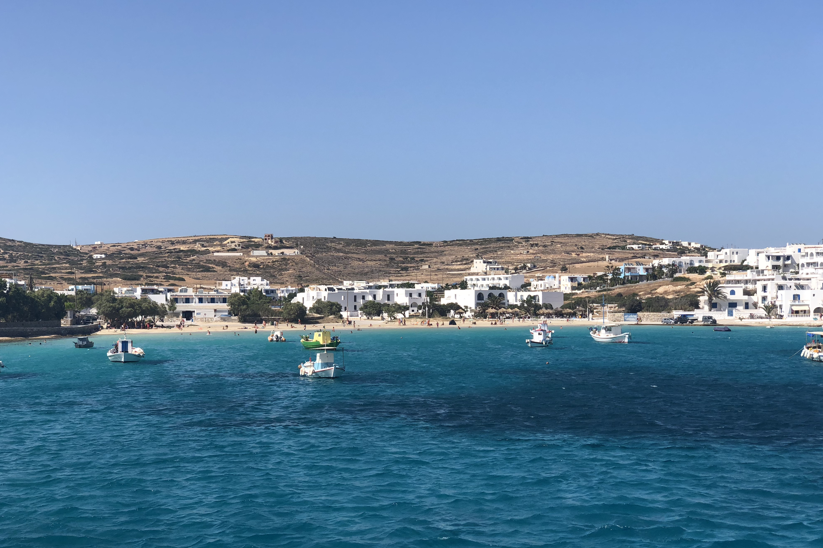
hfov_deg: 36.2
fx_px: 1257
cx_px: 409
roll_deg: +0.9
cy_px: 303
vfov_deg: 24.6
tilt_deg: +0.3
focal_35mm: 55
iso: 16
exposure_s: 1/1297
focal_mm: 6
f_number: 2.4
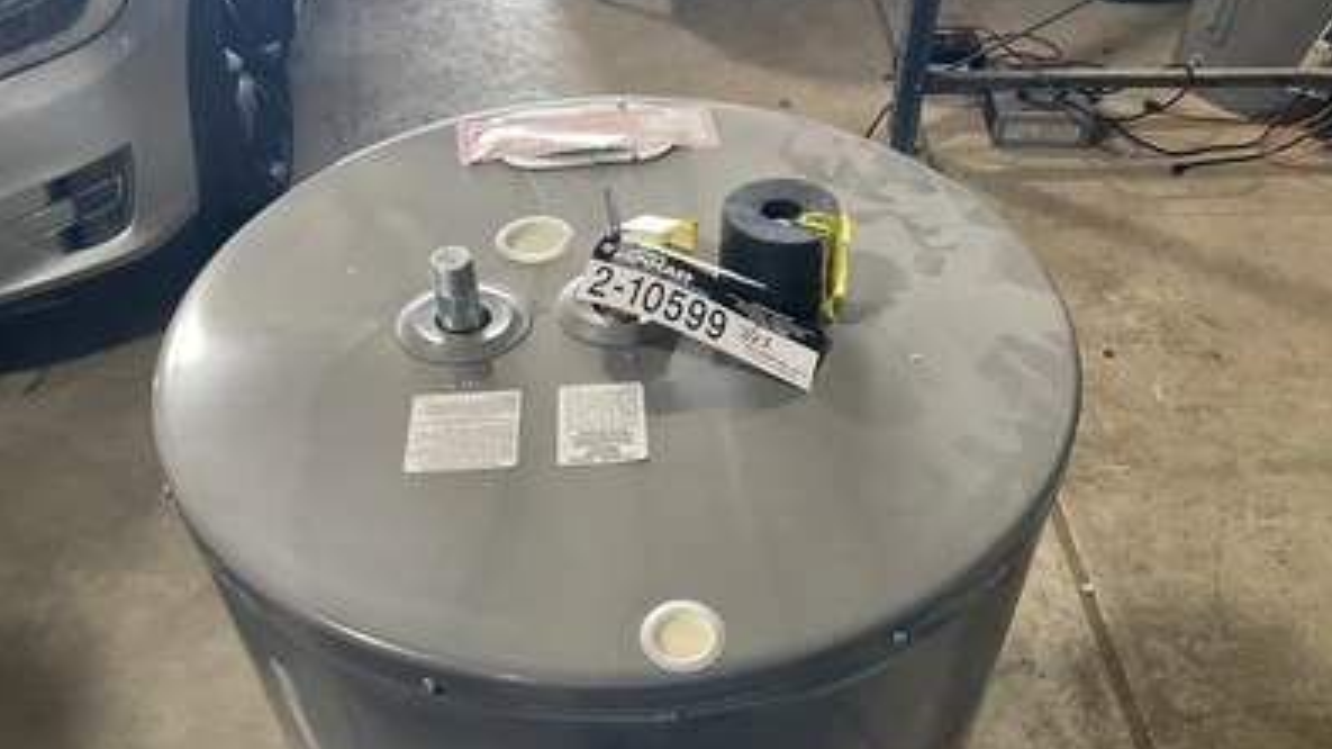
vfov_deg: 36.4
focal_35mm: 32
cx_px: 671
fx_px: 1130
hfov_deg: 61.0
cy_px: 482
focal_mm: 3
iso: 100
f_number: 1.8
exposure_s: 1/60
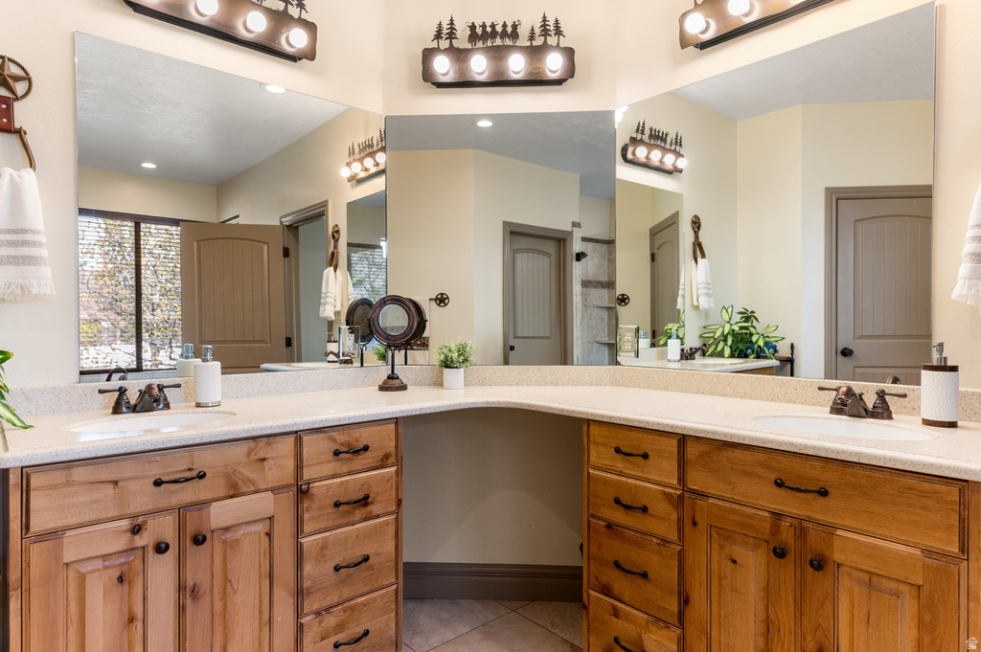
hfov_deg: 82.6
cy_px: 326
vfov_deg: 60.6
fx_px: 558
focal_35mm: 20
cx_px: 490
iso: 500
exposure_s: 1/40
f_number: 7.1
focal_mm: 20.5
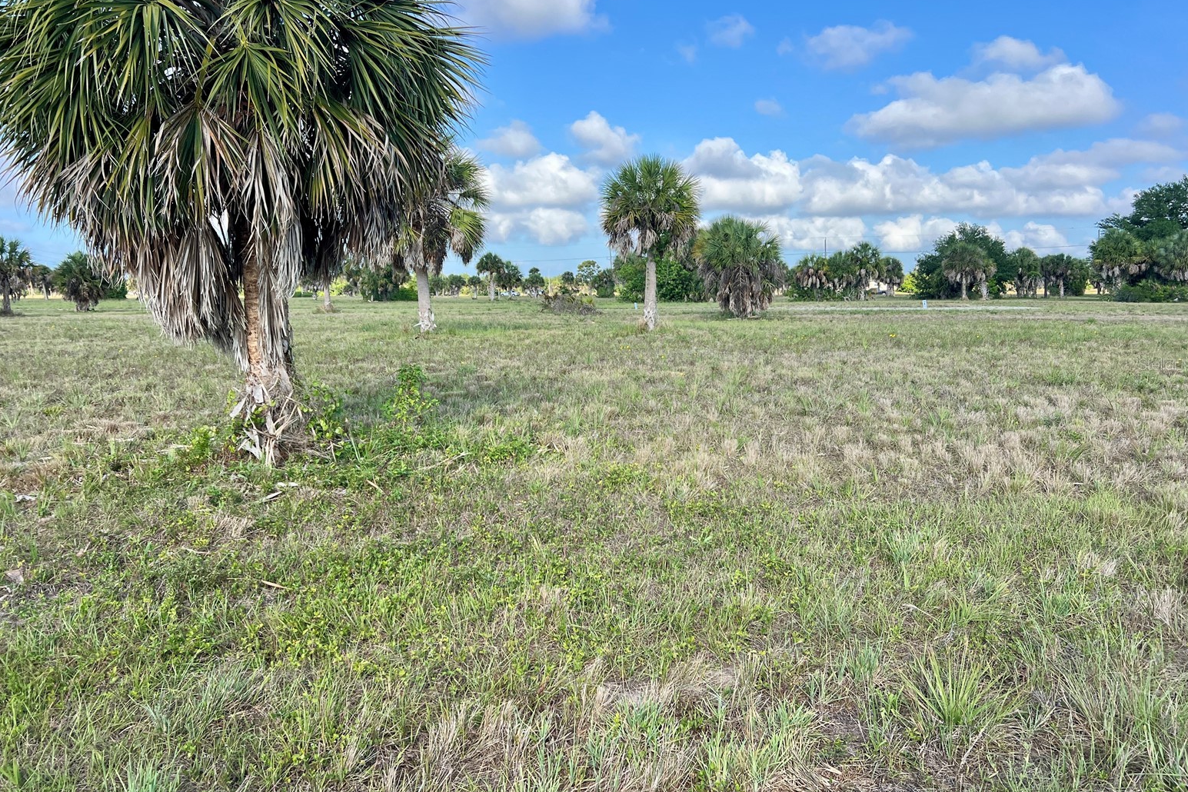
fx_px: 924
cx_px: 596
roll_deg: +0.3
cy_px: 364
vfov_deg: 46.4
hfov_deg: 65.5
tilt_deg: -6.2
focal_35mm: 28
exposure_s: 1/1972
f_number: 1.5
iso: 50
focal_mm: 5.7
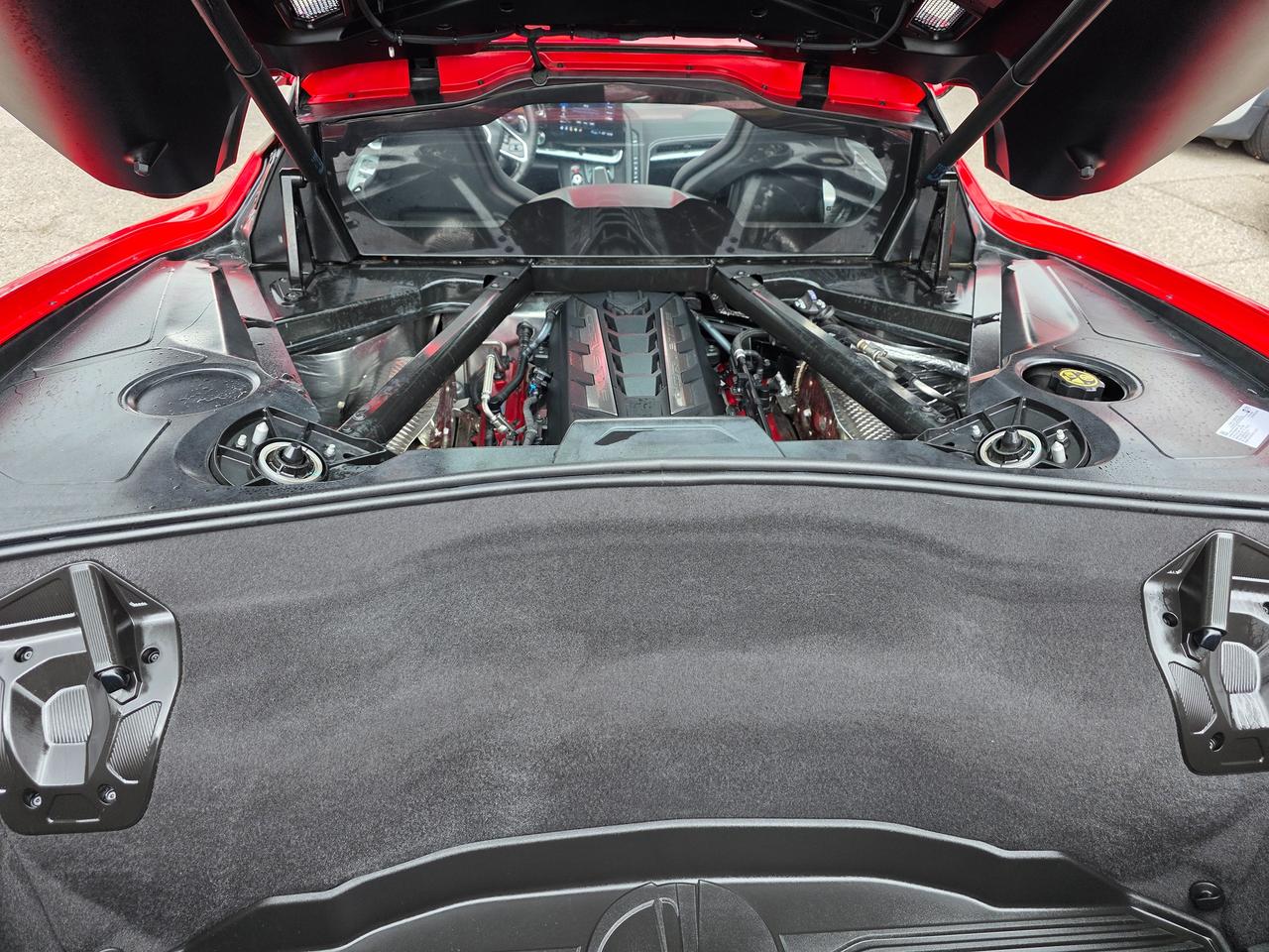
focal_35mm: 23
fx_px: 843
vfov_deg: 58.9
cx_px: 634
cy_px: 476
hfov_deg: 73.9
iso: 80
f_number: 1.7
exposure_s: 1/180
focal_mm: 6.3
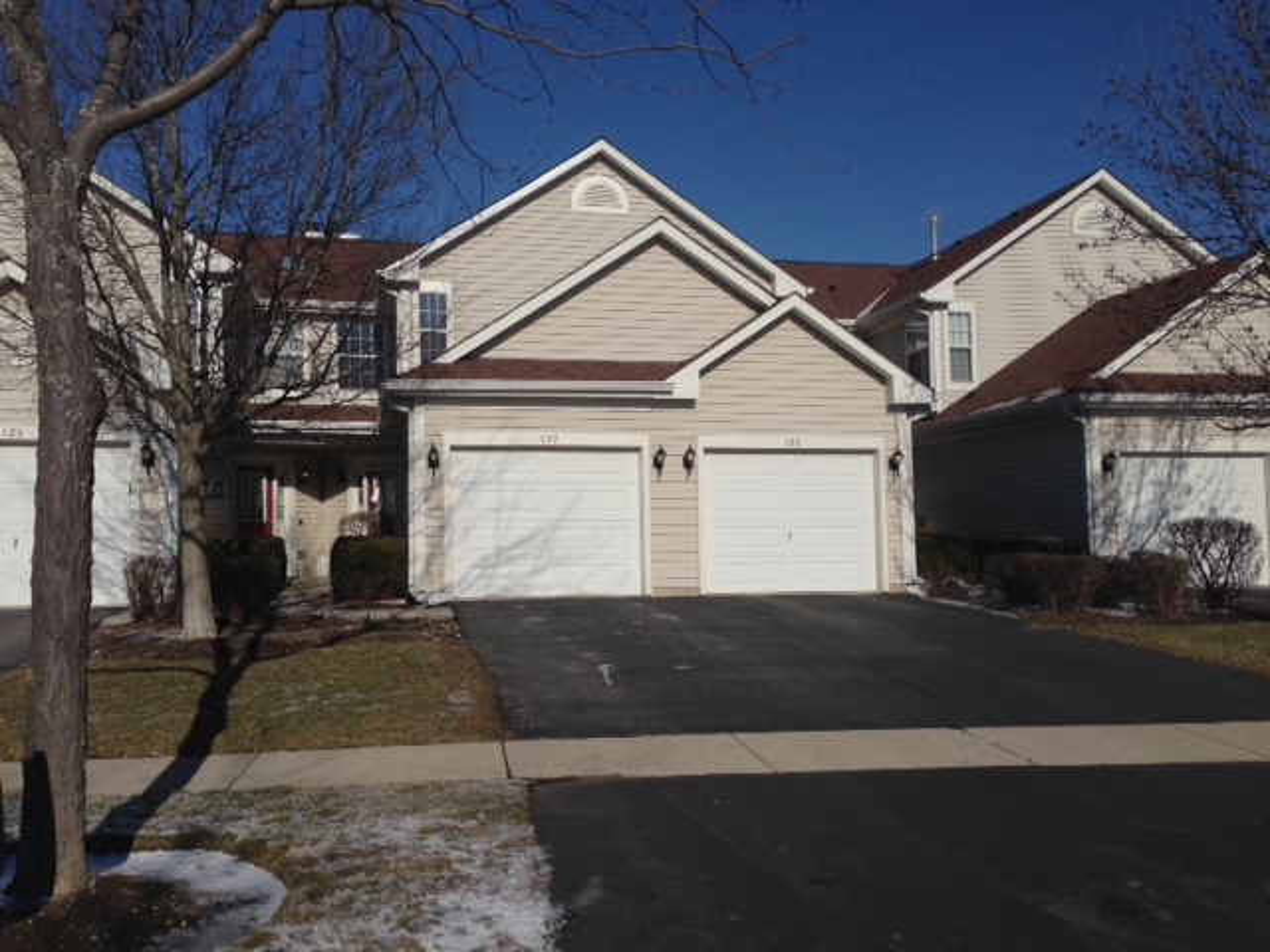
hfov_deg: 55.4
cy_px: 476
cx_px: 635
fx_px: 1211
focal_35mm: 33
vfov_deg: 42.9
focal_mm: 4.13
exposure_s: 1/4525
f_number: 2.4
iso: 50
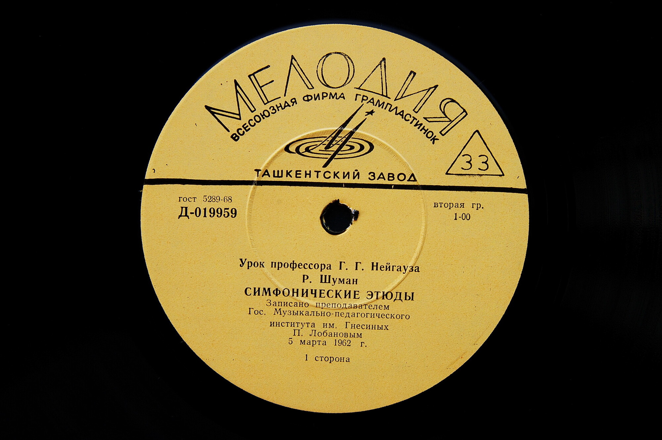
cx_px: 331
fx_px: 965
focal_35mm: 52
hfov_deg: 37.9
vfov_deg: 25.7
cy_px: 220
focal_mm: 35
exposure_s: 1/180
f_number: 7.1
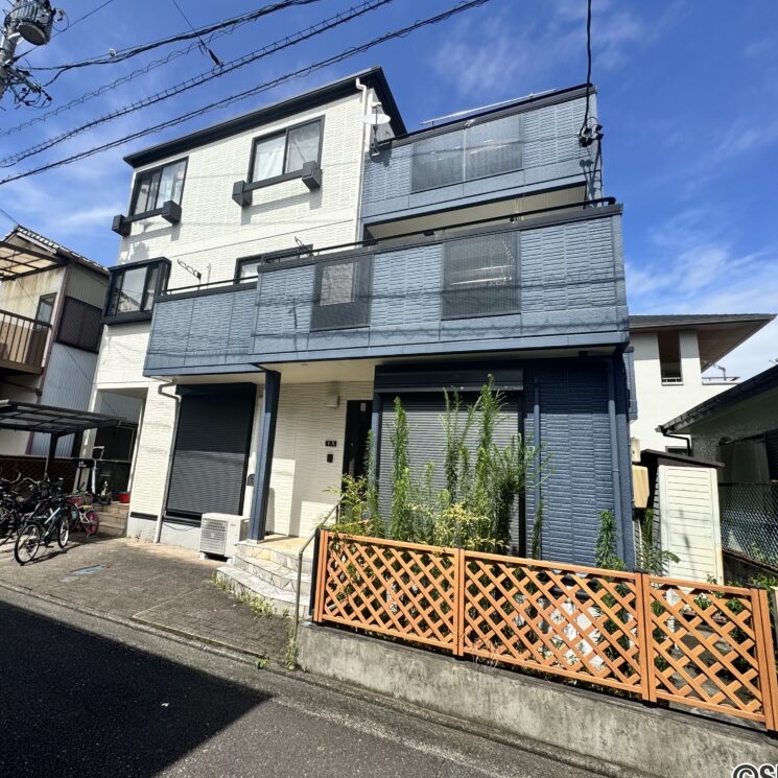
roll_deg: -5.4
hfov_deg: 83.7
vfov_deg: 84.0
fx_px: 432
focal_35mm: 17
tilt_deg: +11.3
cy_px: 385
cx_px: 351
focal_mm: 2.22
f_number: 2.2
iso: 50
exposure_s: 1/1832
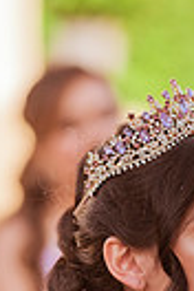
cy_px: 328
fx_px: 3726
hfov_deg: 3.0
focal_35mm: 461
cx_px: 211
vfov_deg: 4.5
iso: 125
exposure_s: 1/1250
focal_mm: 135
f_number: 1.8
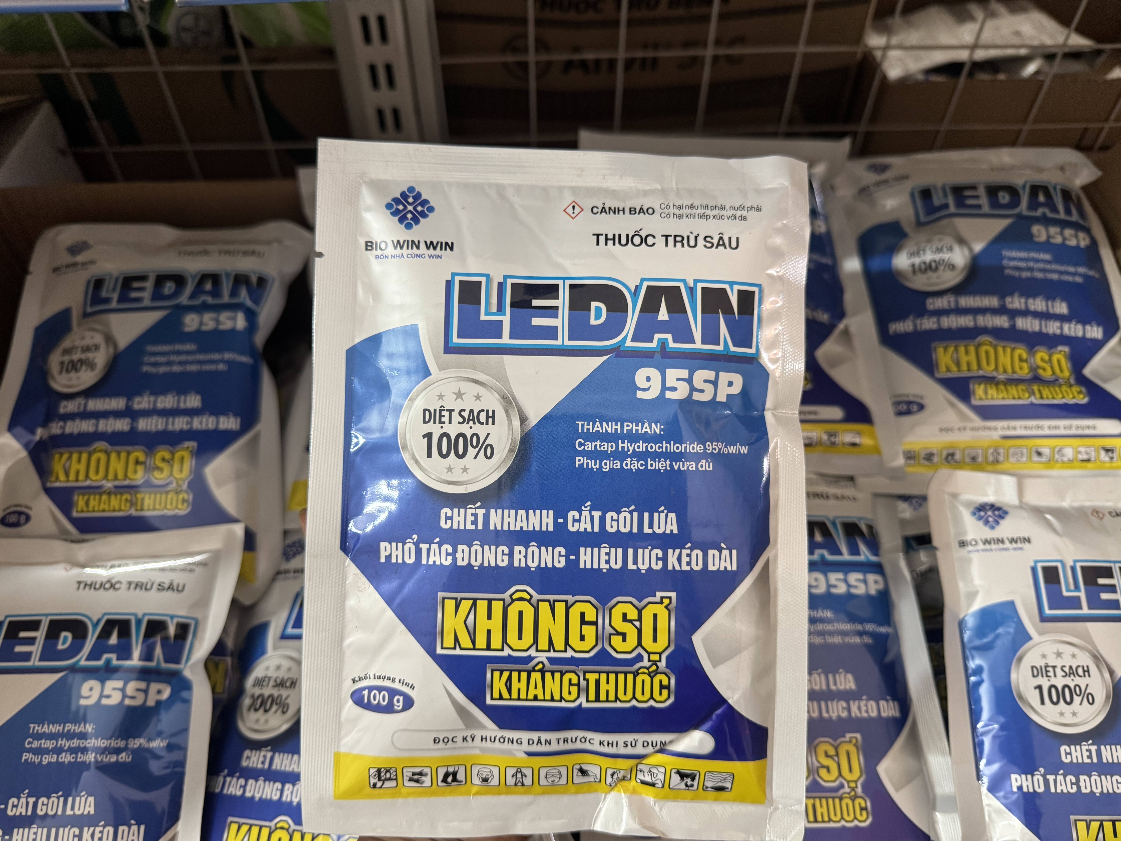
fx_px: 777
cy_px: 420
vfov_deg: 56.8
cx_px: 560
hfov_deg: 71.6
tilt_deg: -49.8
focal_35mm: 24
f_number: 1.78
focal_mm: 6.76
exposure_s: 1/60
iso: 400
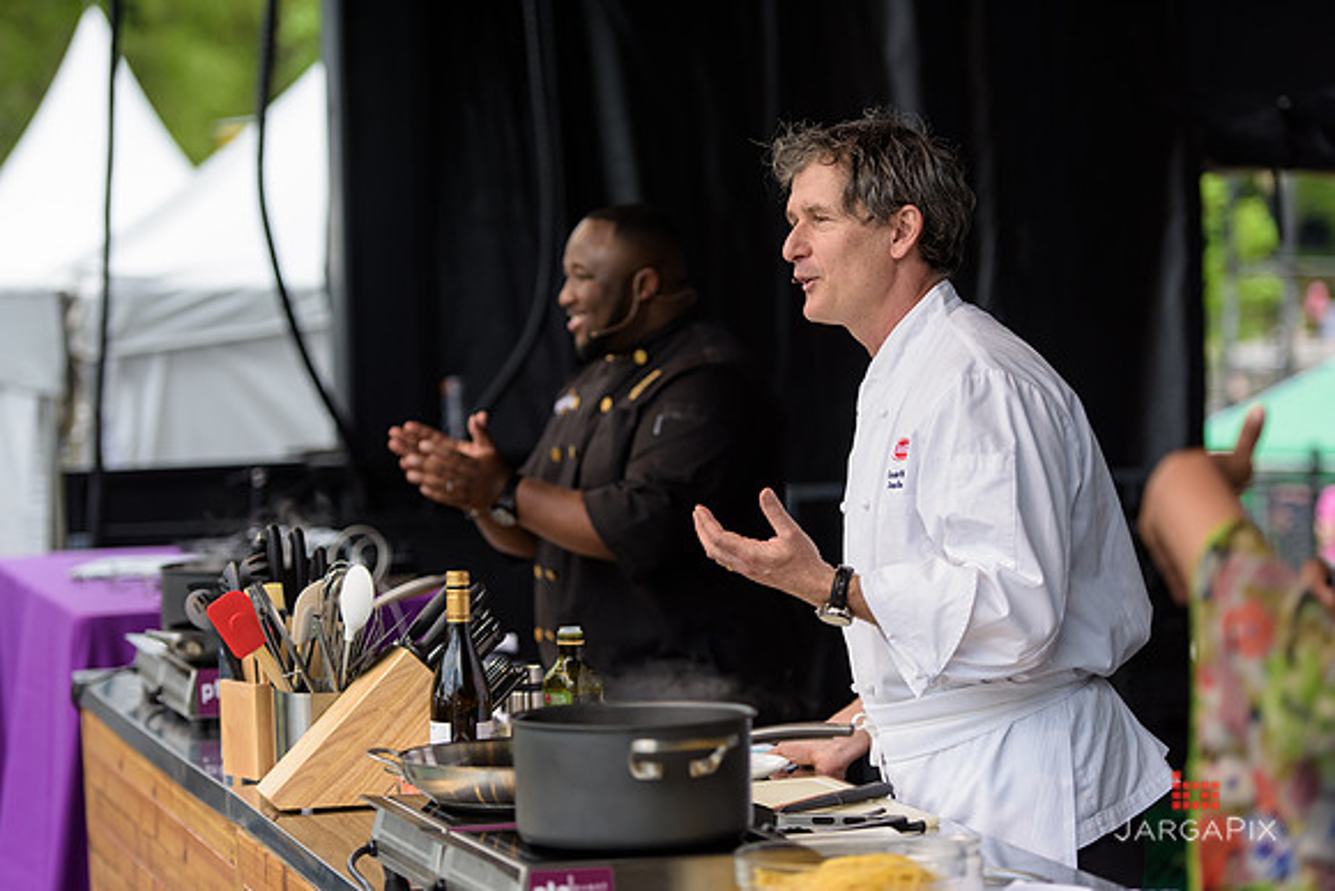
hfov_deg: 18.6
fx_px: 4080
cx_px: 668
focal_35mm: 110
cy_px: 446
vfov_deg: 12.5
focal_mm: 110
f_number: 3.2
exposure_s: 1/1250
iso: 250
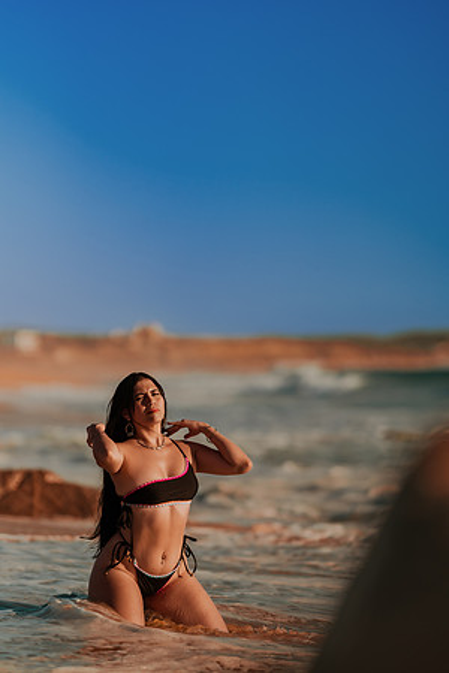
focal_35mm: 135
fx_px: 2525
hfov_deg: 10.2
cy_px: 336
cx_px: 224
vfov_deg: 15.2
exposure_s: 1/8000
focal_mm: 135
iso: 50
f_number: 2
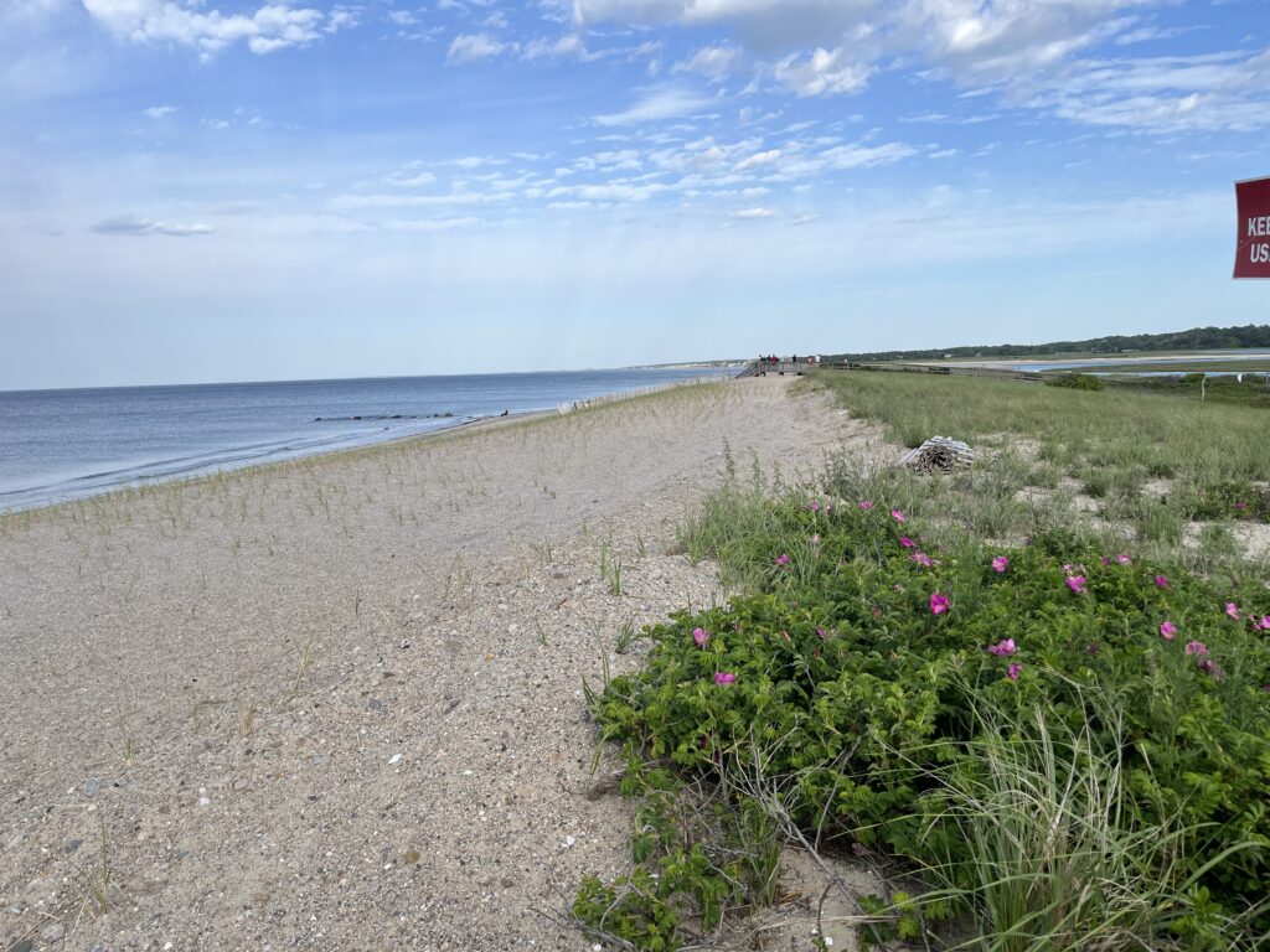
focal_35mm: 26
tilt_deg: -6.8
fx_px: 954
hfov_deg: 67.3
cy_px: 476
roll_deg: +2.4
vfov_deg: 53.1
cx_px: 635
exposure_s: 1/2571
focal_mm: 5.1
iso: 50
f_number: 1.6
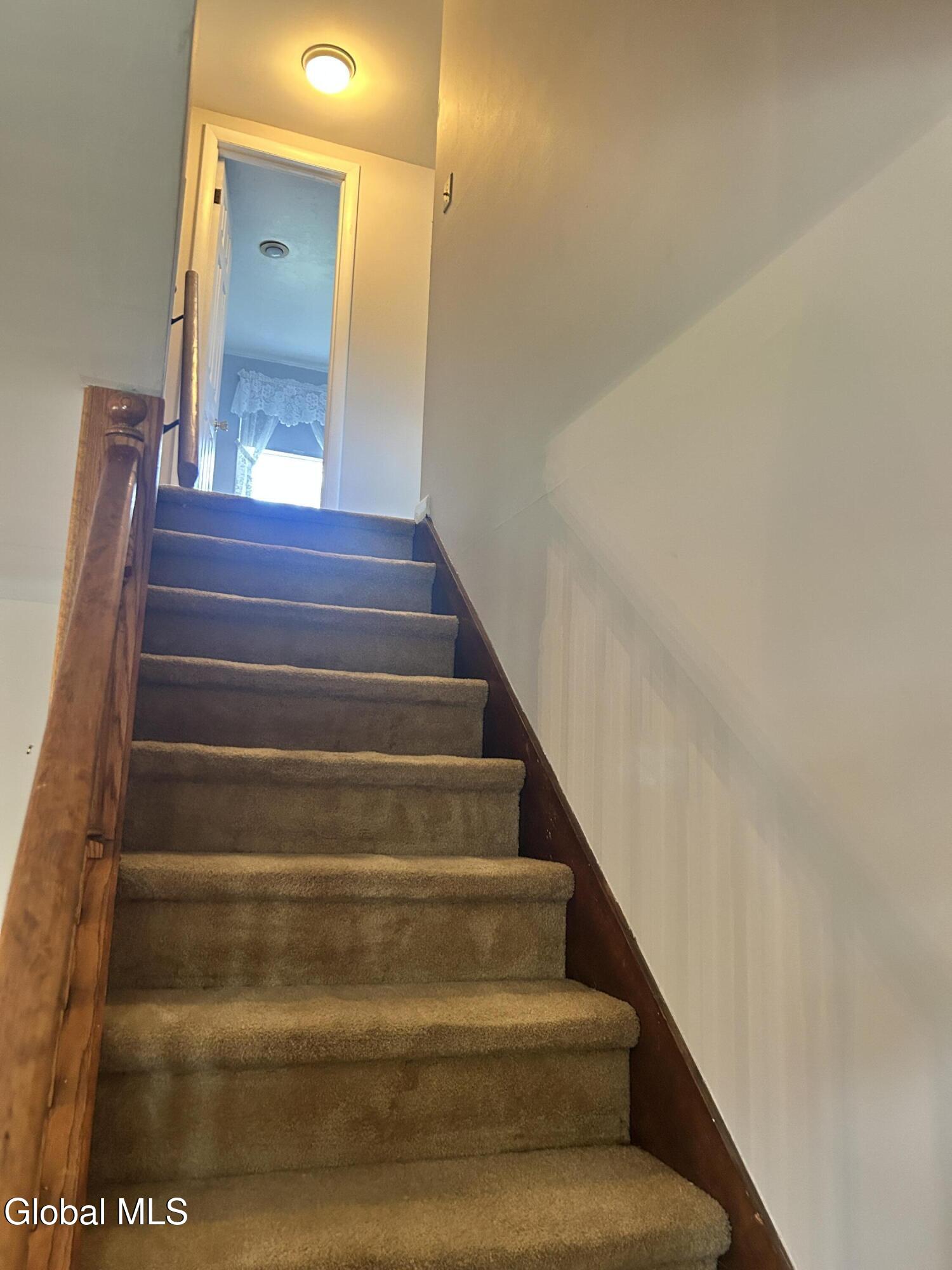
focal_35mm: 26
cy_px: 635
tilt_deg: +11.1
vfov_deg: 67.3
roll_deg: -3.0
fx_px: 953
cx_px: 476
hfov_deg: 53.1
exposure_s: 1/60
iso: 400
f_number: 1.5
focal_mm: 5.7
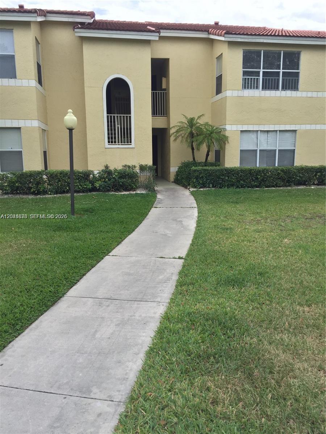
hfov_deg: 48.2
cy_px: 217
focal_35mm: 29
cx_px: 163
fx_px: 364
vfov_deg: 61.7
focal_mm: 4.15
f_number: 2.2
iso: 32
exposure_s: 1/608
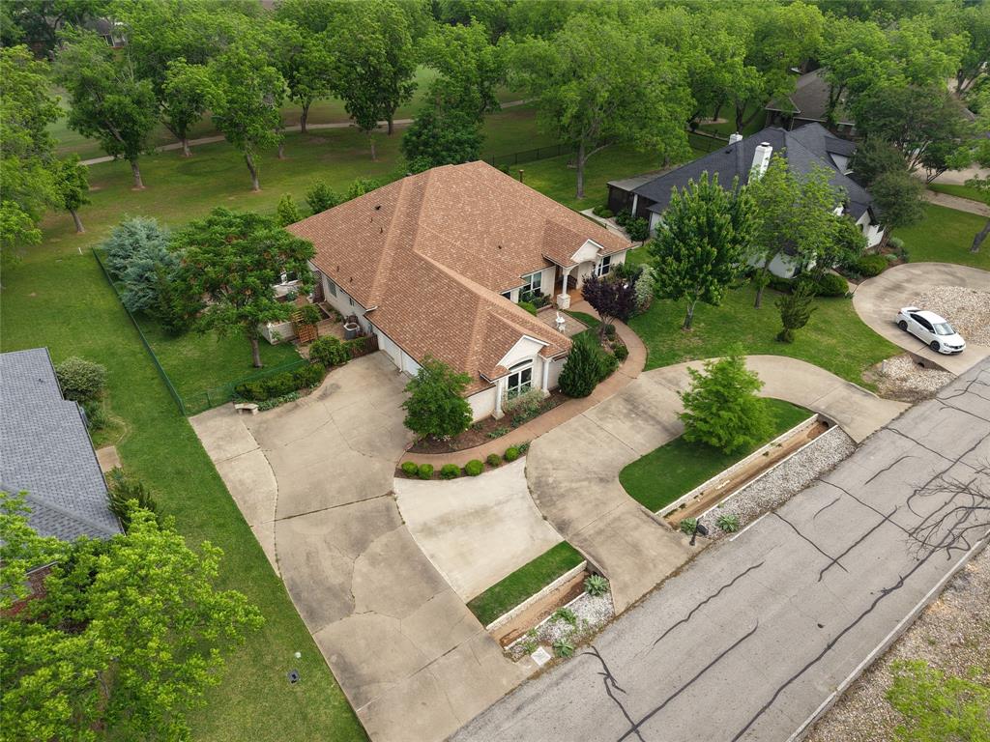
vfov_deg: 56.8
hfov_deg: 71.6
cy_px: 371
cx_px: 495
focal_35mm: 24
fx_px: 686
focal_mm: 8.67
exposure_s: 1/1250
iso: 100
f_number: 1.8
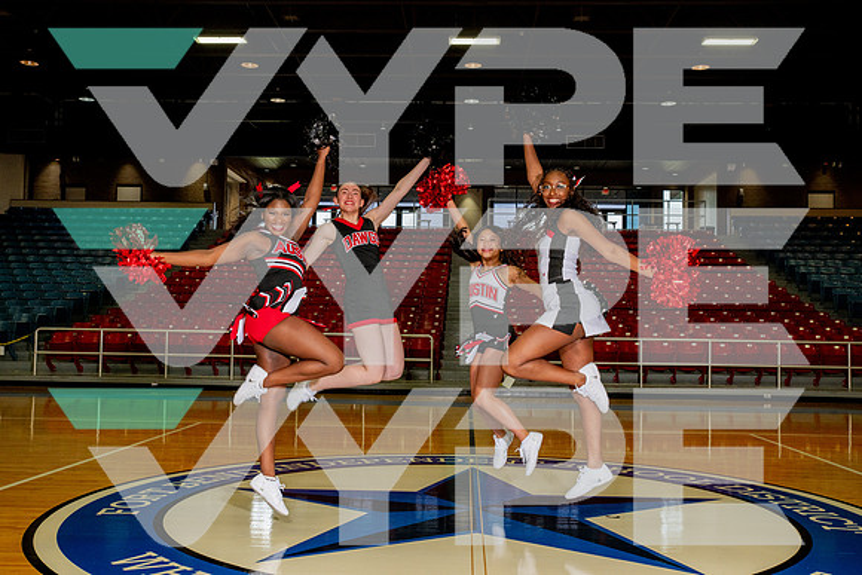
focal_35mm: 36
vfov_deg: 36.9
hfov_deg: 53.1
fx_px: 862
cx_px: 431
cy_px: 288
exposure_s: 1/320
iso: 800
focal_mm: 36
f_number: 7.1
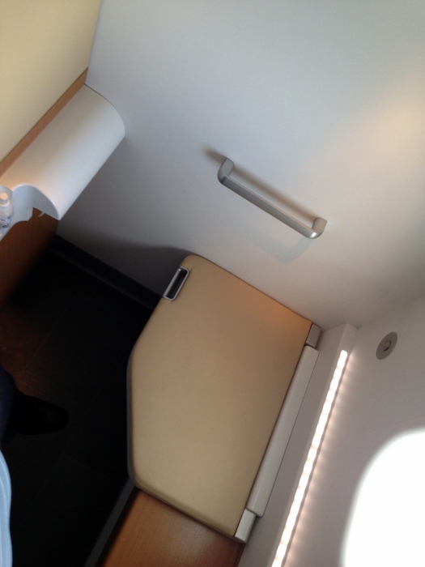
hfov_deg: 42.9
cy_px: 284
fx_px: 540
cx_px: 212
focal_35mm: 33
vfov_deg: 55.4
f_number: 2.4
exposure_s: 1/60
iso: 64
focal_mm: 4.12
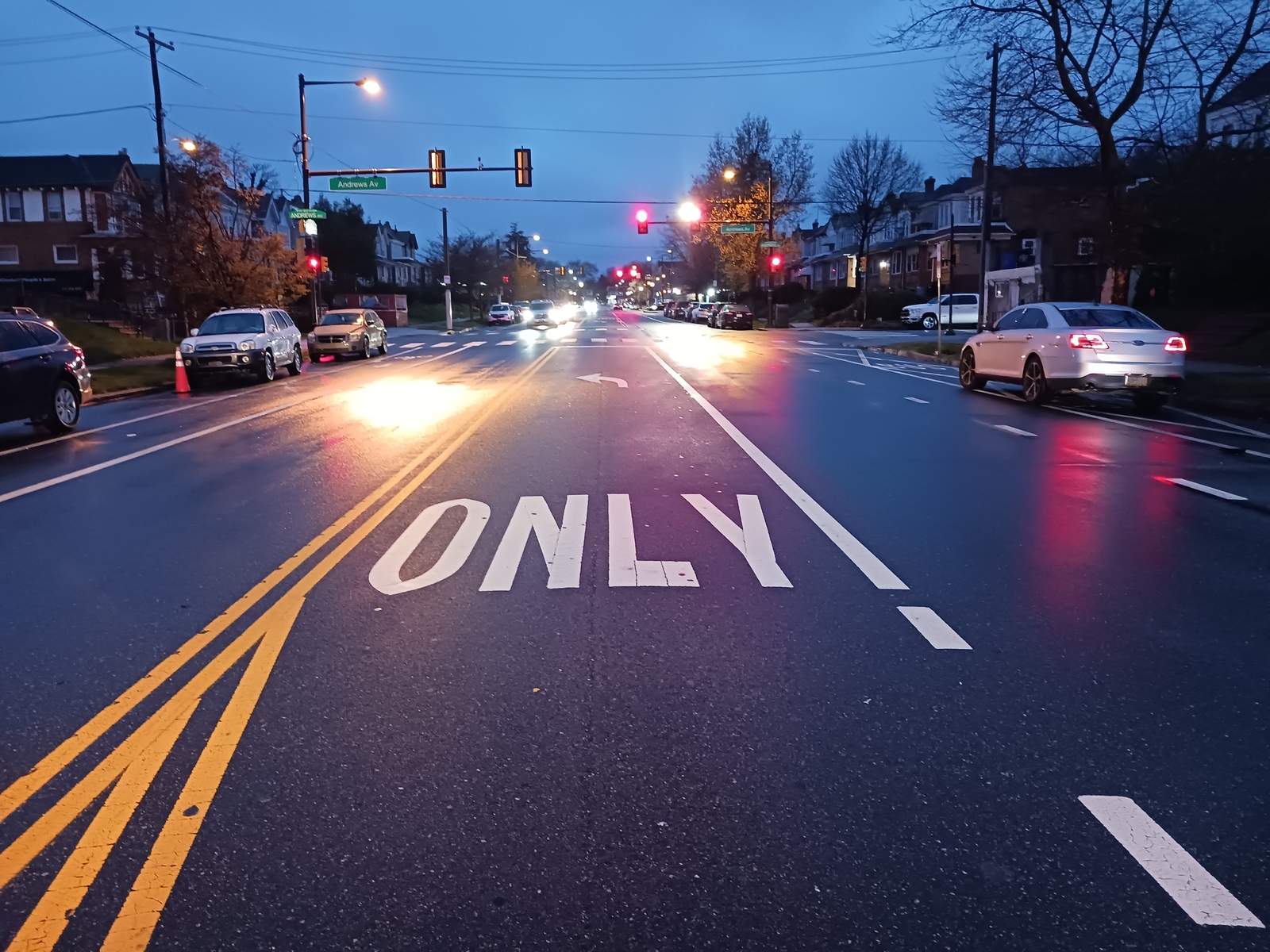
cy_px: 476
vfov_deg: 51.4
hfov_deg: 65.3
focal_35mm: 27
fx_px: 991
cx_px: 635
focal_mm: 4
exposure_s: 1/15
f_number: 1.8
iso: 800
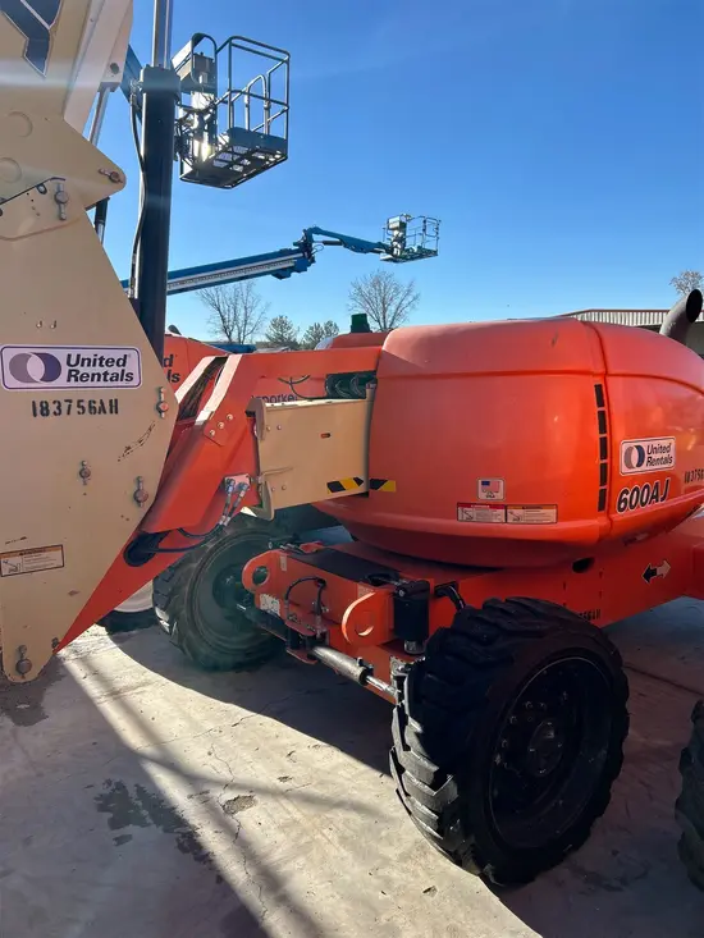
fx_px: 705
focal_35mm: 26
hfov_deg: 53.1
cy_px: 469
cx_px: 352
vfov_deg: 67.3
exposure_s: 1/2513
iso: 50
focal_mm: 5.7
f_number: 1.5
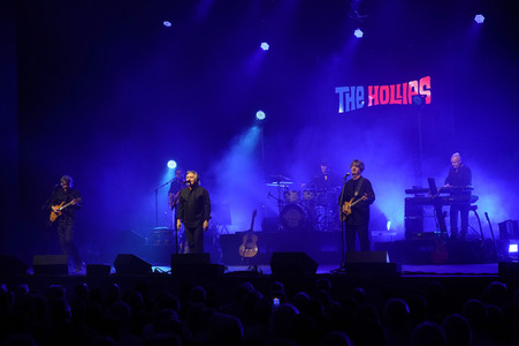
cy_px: 173
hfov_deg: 28.9
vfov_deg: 19.4
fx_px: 1008
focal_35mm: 70
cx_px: 260
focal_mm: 70
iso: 1600
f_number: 5
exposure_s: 1/160
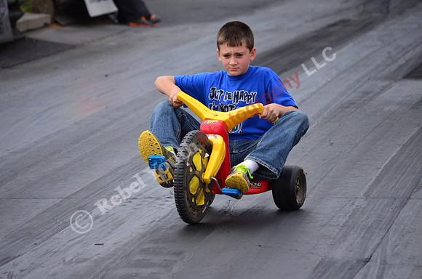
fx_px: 2895
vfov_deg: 5.5
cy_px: 140
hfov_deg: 8.3
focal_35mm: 248
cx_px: 211
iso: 1000
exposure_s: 1/1600
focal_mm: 165
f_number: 5.3
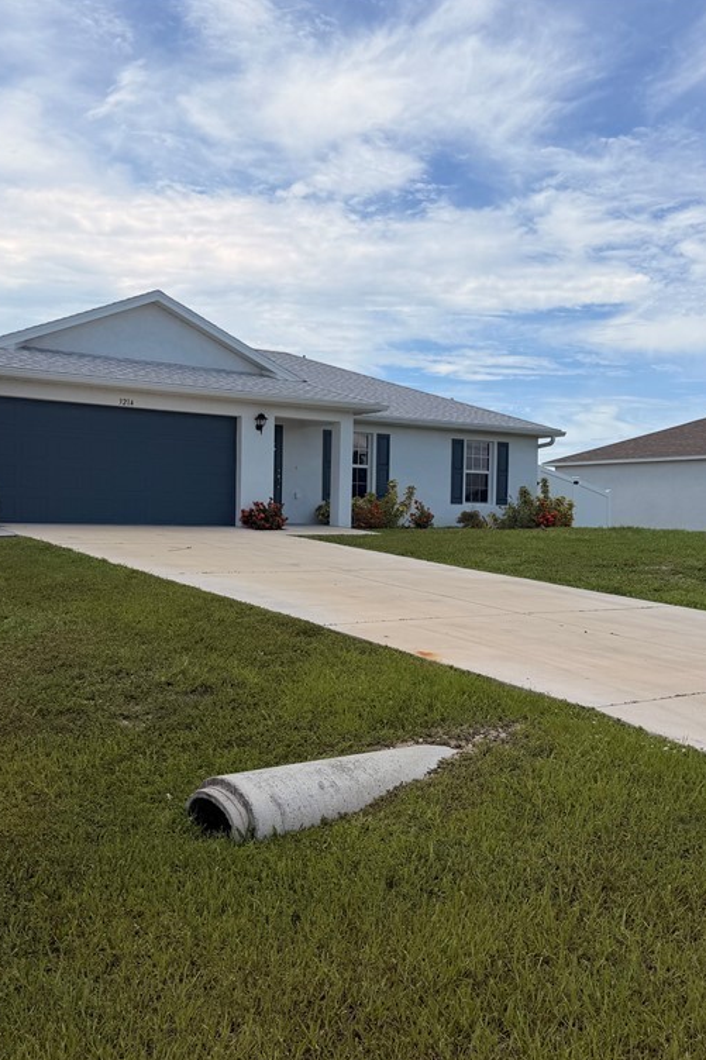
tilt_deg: -1.1
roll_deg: +0.0
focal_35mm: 34
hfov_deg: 38.8
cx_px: 297
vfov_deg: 55.8
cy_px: 533
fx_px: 1001
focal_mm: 6.76
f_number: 1.78
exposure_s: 1/8130
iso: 80
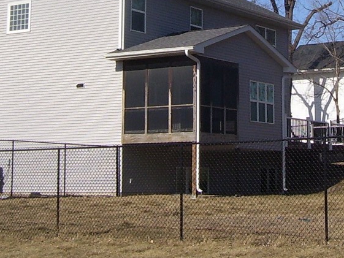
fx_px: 964
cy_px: -21
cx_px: 225
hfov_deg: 20.2
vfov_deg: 14.9
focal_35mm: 97
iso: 80
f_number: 4.8
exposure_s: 1/1000
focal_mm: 5.6
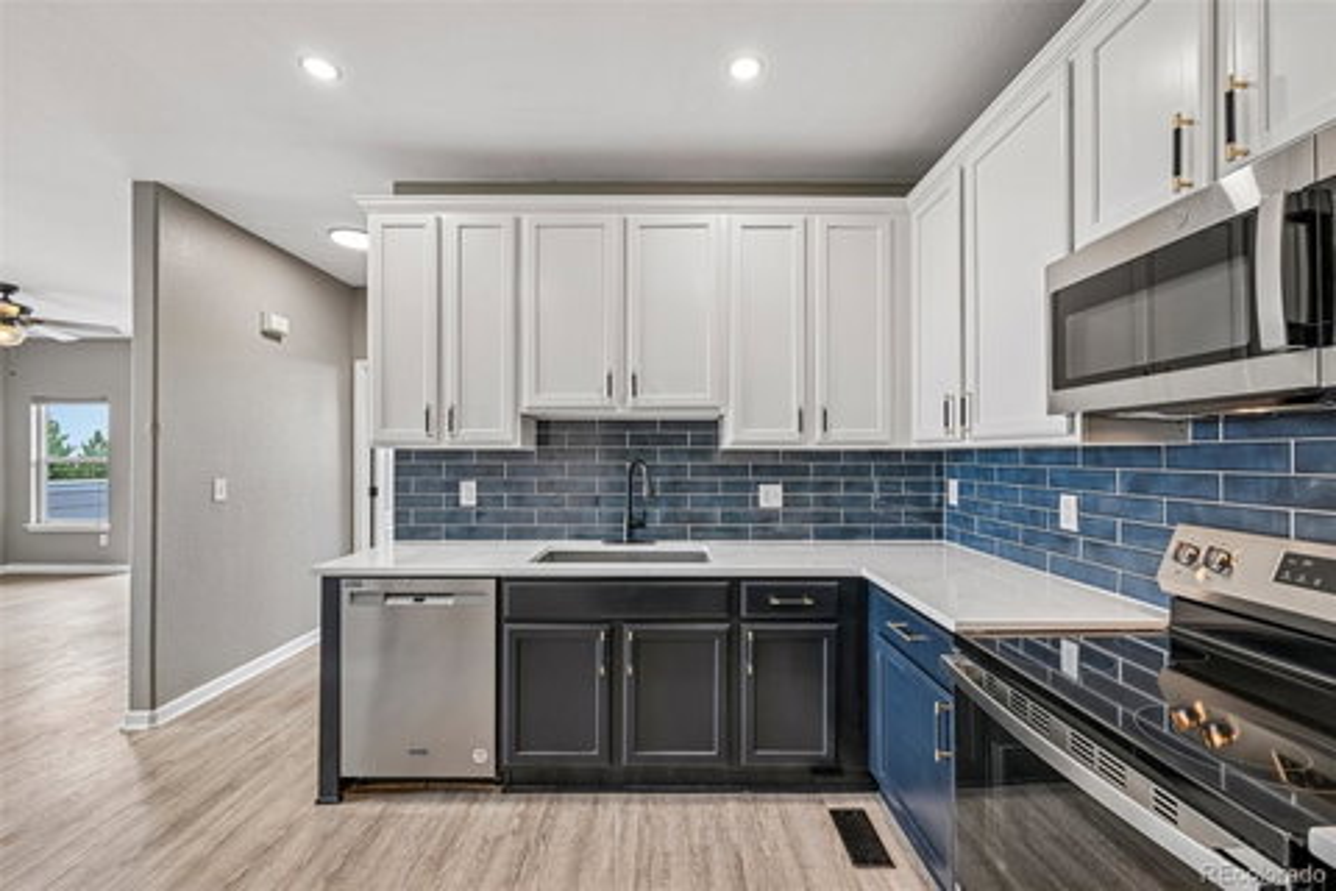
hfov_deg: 100.4
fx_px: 557
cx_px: 668
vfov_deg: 77.3
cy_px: 446
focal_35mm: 15
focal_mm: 15
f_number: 10
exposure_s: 1/13
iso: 400
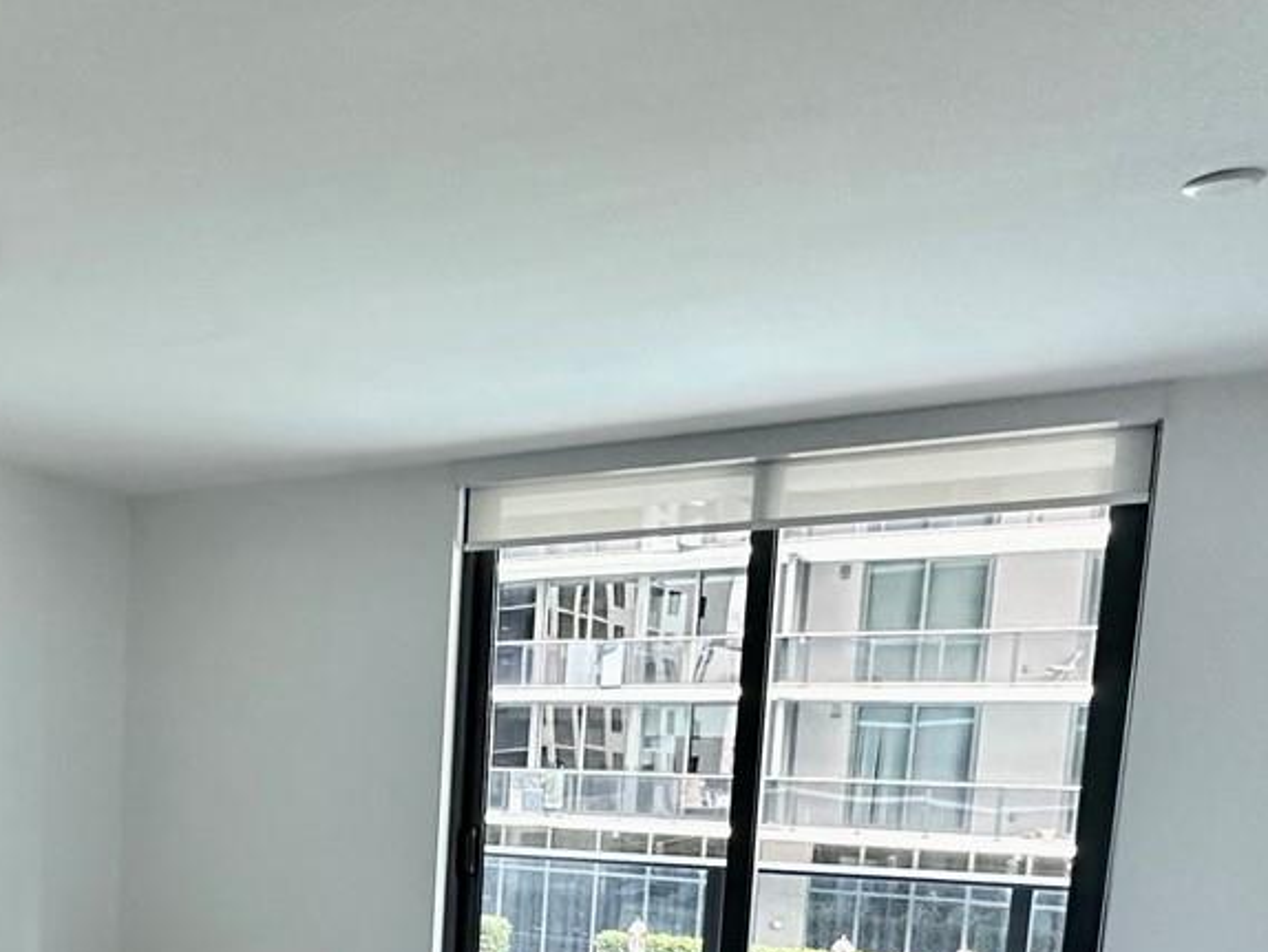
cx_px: 108
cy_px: 930
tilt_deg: -7.8
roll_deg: -1.2
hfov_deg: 43.4
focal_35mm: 39
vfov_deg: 33.9
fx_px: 1429
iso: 320
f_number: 2.2
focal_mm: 2.22
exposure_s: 1/79
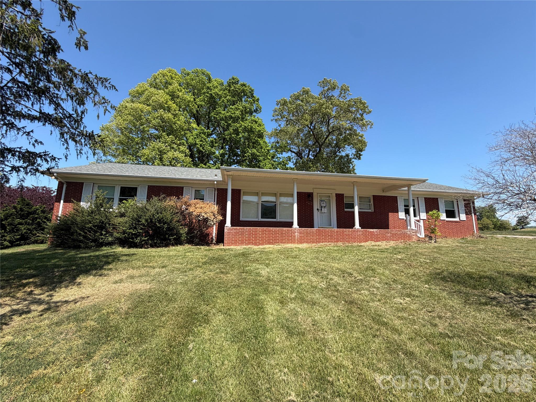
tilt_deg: +8.9
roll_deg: -0.7
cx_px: 268
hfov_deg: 102.1
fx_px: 217
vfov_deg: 85.7
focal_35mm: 14
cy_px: 201
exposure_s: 1/770
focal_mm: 2.22
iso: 32
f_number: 2.2
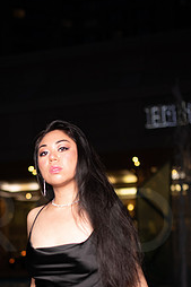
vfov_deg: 31.7
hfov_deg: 21.8
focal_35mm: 62
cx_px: 70
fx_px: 494
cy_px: 219
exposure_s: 1/640
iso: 800
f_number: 1.4
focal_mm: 35
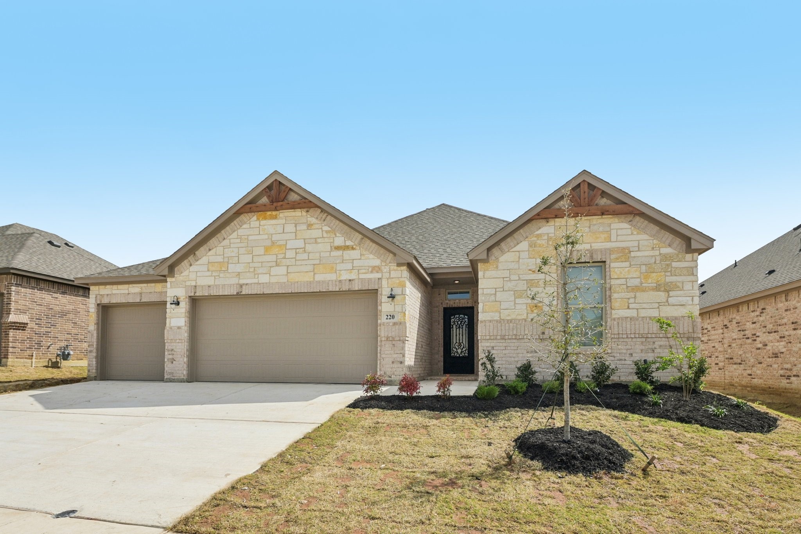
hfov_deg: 86.9
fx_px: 423
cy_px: 267
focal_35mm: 19
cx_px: 400
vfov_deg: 64.5
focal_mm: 19
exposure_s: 1/2000
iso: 400
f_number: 8
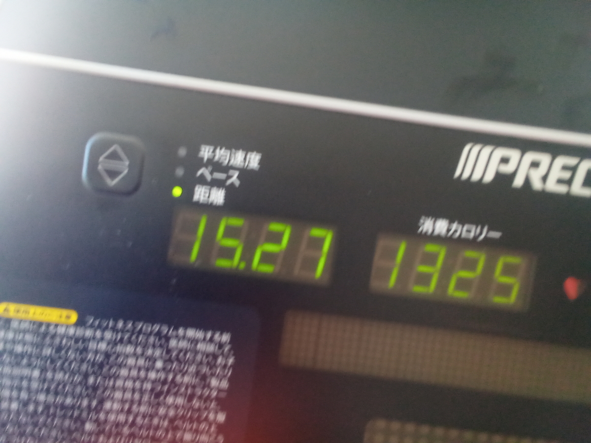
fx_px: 427
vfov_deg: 54.9
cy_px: 222
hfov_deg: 69.4
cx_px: 296
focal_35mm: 25
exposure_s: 1/30
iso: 226
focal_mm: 2.05
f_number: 2.4
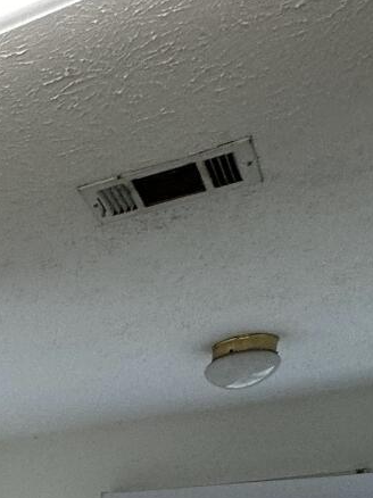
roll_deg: -1.6
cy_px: 841
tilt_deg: -10.1
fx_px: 920
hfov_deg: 17.0
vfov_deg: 22.0
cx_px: -373
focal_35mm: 64
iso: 100
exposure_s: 1/120
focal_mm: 2.22
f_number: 2.2
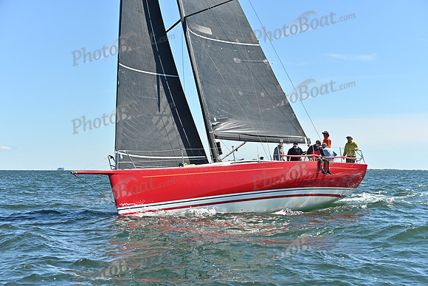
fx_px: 832
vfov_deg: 19.5
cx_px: 214
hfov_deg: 28.8
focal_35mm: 70
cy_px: 143
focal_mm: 70
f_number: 6.3
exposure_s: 1/1250
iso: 320
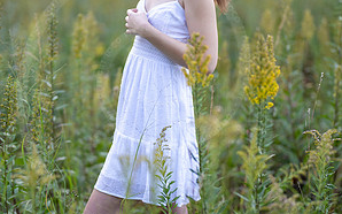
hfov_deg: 16.0
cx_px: 171
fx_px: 1221
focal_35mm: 131
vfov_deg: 10.0
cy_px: 101
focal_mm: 85
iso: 160
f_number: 1.2
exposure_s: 1/800
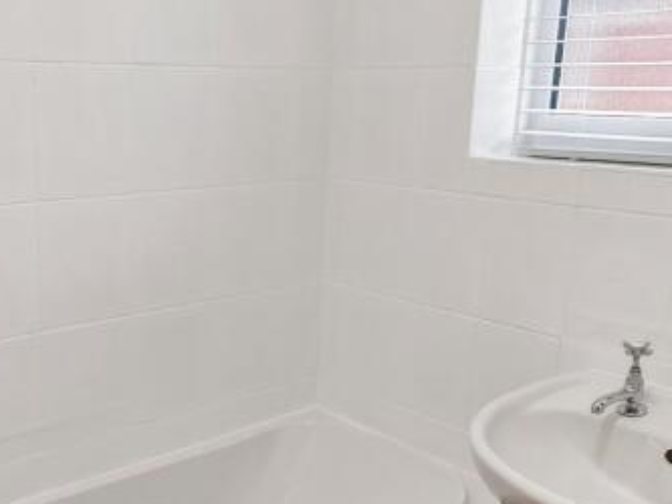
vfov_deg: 34.1
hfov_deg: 46.7
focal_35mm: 40
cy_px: 449
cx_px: 365
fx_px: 777
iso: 100
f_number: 2
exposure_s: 1/50
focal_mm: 1.82
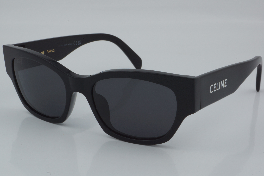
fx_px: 550
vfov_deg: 18.2
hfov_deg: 27.0
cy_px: 88
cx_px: 132
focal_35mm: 75
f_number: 32
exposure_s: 1/4
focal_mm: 50
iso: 100
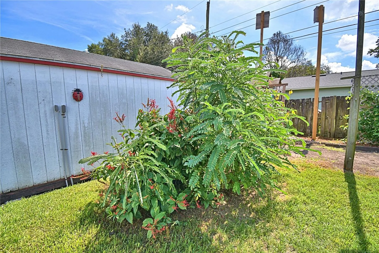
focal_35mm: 15
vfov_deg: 77.3
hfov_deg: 100.4
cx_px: 190
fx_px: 158
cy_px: 126
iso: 100
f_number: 4.5
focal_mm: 10
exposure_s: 1/500
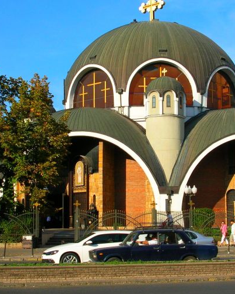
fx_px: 609
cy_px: 138
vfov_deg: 27.1
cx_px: 152
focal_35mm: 70
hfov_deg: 21.8
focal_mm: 7.5
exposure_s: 1/222
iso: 50
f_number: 6.2
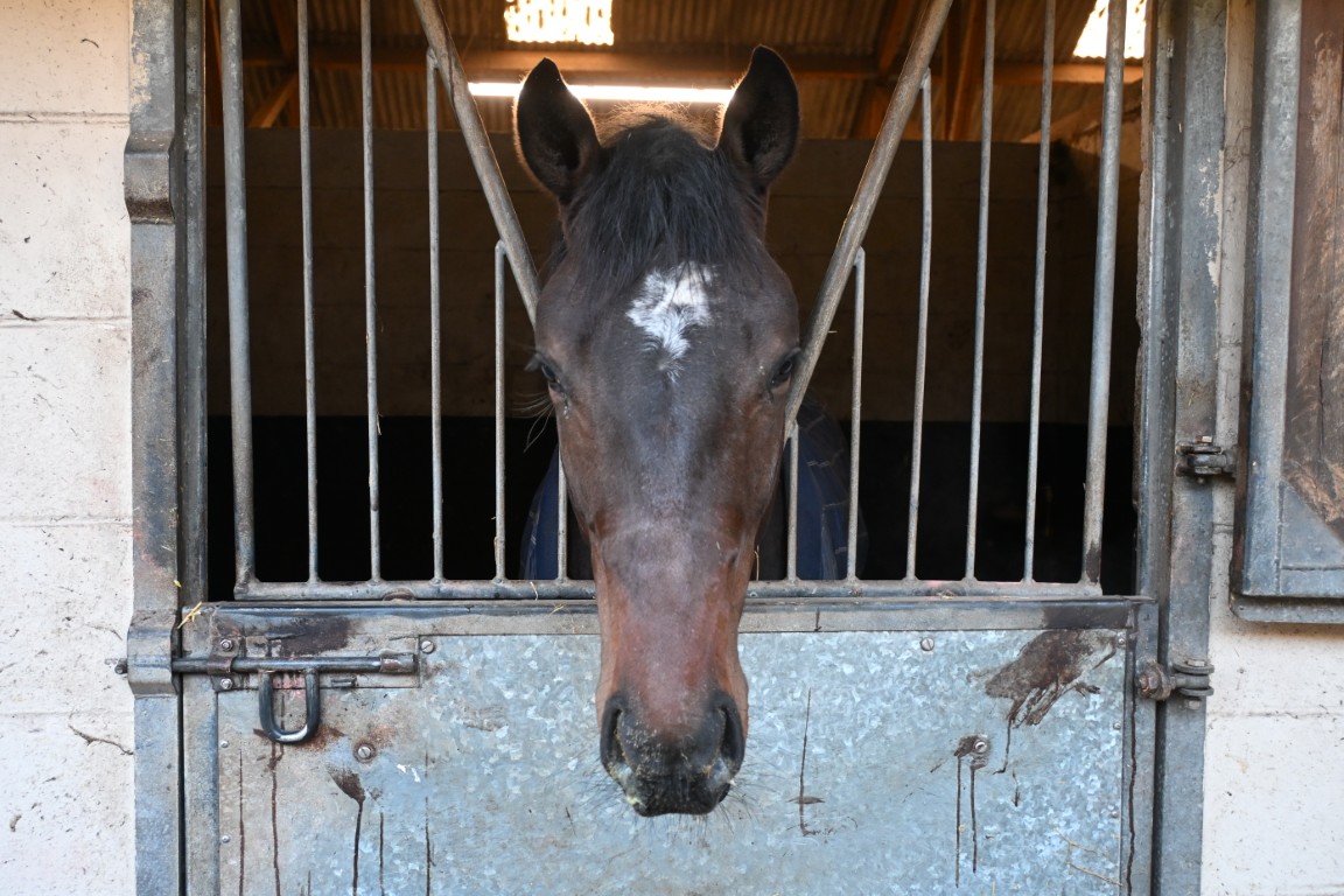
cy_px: 448
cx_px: 672
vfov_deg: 36.9
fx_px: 1344
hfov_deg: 53.1
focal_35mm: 36
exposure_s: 1/125
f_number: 4.2
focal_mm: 24
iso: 1000
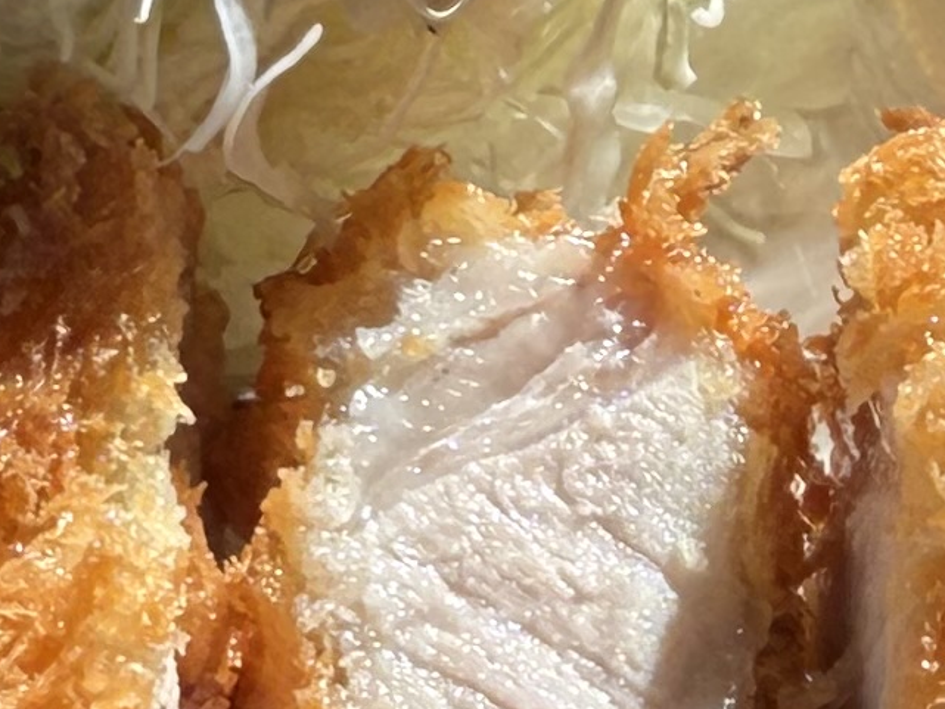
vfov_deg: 9.8
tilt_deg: -67.6
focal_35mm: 151
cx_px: 803
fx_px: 4123
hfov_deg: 13.0
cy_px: 562
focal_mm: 2.22
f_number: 2.2
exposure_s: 1/679
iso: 40
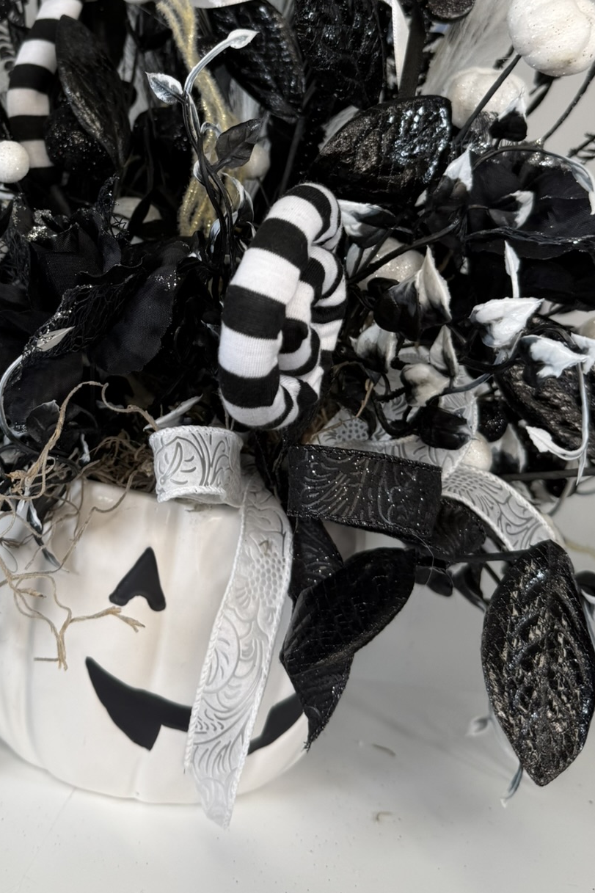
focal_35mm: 42
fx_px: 1041
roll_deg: -8.0
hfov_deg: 31.5
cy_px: 252
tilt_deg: +1.4
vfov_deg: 45.2
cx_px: 178
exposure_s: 1/177
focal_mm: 6.76
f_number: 1.78
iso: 64
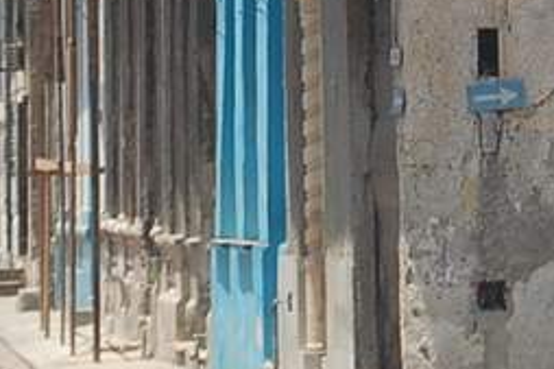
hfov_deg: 6.2
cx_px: 451
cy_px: -198
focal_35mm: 332
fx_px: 5106
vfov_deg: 4.1
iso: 200
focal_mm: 55
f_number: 9
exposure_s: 1/320
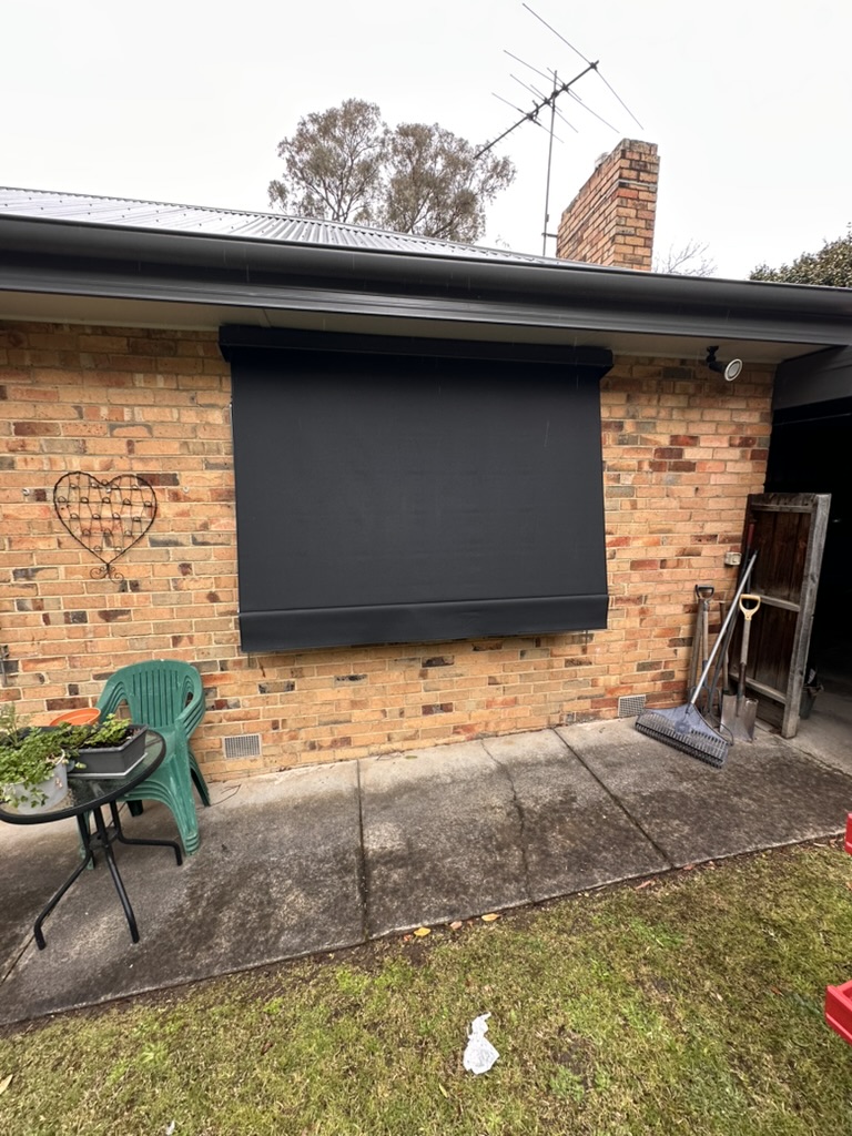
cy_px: 568
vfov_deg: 102.1
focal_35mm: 14
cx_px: 426
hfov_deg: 85.7
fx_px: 459
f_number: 2.2
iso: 125
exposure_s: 1/99
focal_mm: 2.22
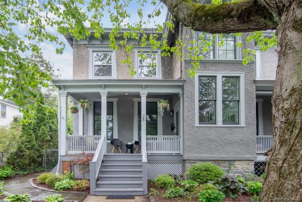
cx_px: 151
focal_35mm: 18
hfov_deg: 90.0
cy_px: 101
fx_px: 151
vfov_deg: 67.4
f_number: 8
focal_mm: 12
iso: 800
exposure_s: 1/125
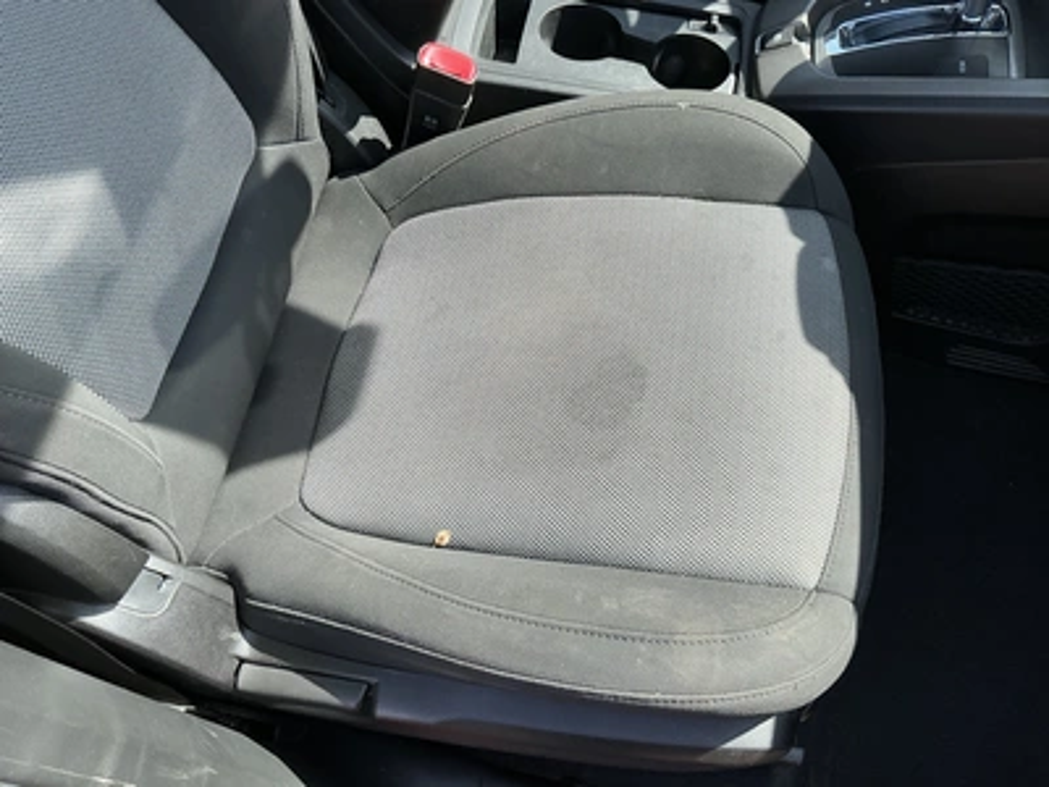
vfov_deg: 49.7
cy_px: 394
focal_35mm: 28
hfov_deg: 63.4
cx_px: 524
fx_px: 849
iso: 25
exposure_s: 1/360
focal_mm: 3
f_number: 1.8
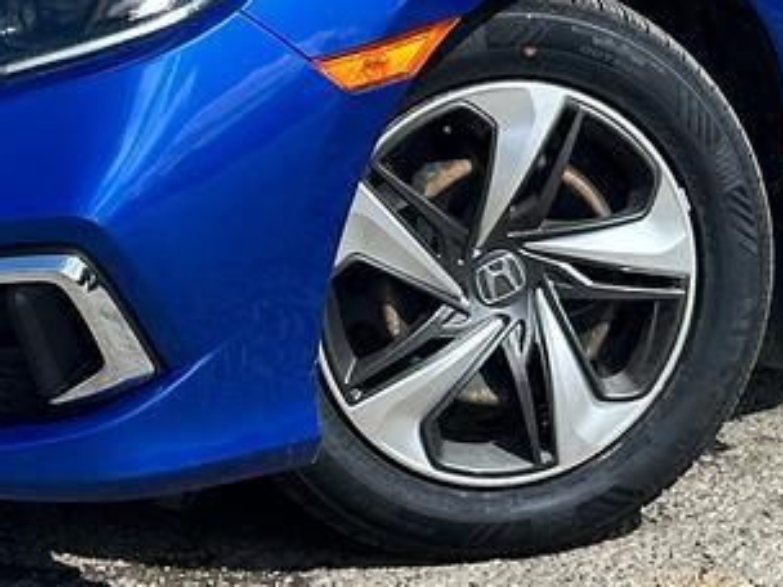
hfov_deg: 9.8
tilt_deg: -2.6
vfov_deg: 7.1
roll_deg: +0.9
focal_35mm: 202
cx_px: 634
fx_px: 4569
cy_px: -587
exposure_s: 1/3731
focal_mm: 6.86
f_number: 1.78
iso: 64
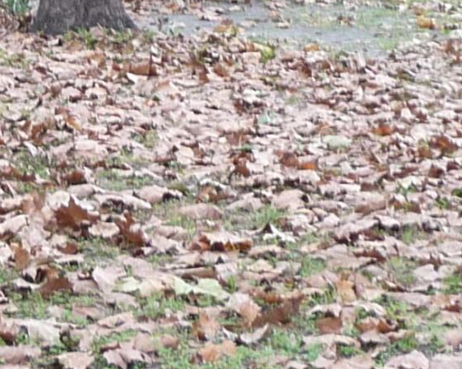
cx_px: -35
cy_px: -143
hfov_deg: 13.0
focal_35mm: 146
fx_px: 1995
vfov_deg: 10.3
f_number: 3.3
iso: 125
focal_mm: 4.7
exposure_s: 1/30
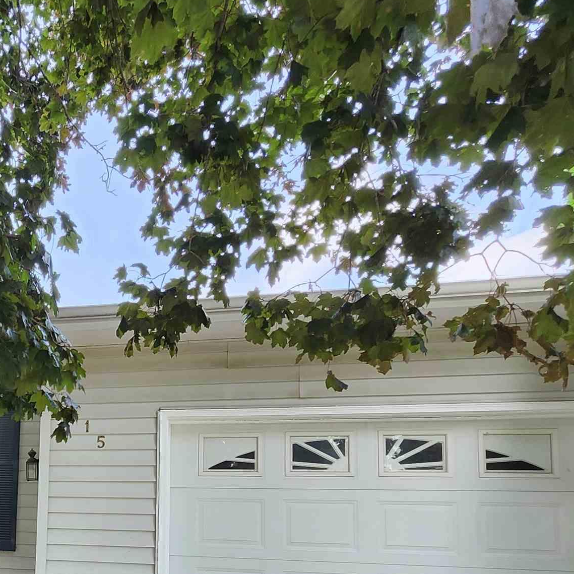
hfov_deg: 42.9
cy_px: 492
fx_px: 582
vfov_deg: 48.2
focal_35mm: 31
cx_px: -35
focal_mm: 1.74
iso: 50
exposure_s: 1/120
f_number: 2.2
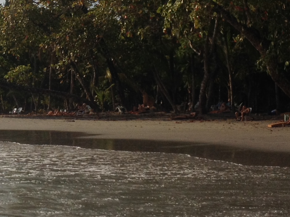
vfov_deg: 12.9
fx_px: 964
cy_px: 70
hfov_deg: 16.8
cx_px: 11
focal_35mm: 115
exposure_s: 1/3690
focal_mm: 4.28
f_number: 2.4
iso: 50
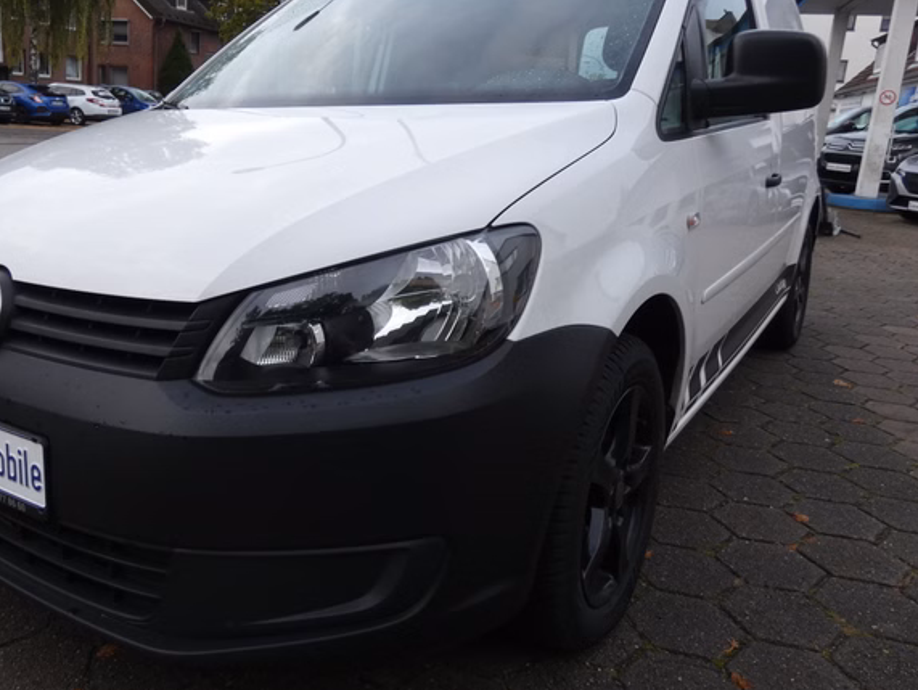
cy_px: 296
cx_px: 346
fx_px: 743
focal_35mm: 28
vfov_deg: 49.6
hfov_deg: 62.6
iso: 80
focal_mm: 3.6
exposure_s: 1/160
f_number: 2.8
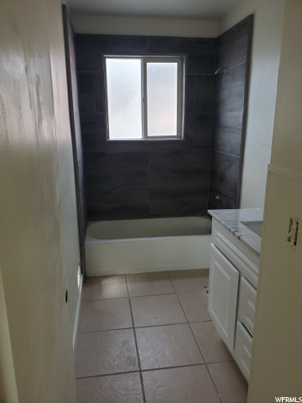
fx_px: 302
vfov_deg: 67.3
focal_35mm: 26
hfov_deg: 53.1
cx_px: 151
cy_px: 202
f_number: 2.4
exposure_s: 1/120
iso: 250
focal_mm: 4.3
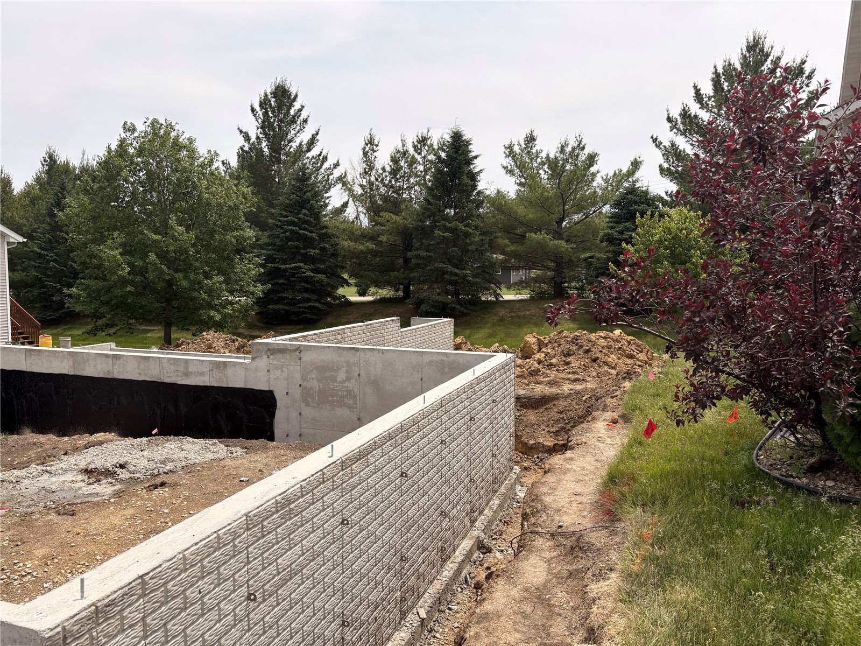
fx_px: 647
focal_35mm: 26
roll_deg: -0.3
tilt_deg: -5.1
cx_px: 430
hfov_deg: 67.3
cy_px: 323
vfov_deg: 53.1
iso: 50
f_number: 1.6
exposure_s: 1/3623
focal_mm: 5.96
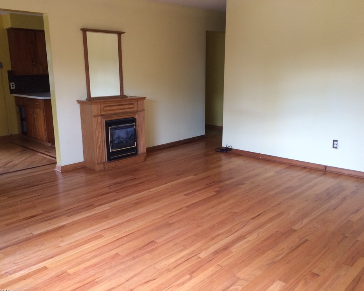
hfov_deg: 57.1
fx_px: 334
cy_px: 148
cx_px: 168
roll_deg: +0.4
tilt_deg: -16.0
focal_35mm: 31
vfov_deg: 47.1
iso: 125
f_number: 2.2
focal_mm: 4.15
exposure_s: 1/30
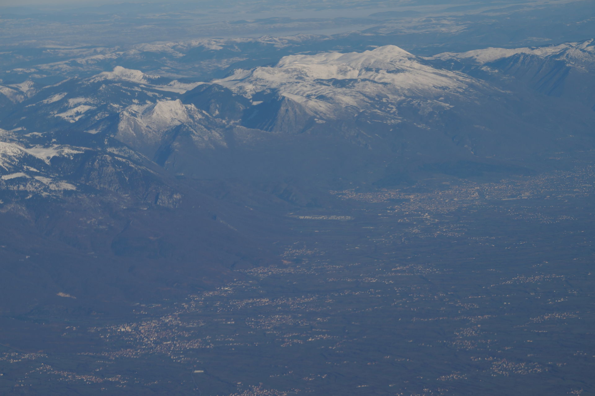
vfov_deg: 8.7
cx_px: 298
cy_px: 198
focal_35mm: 158
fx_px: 2600
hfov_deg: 13.1
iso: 100
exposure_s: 1/640
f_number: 8
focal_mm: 105
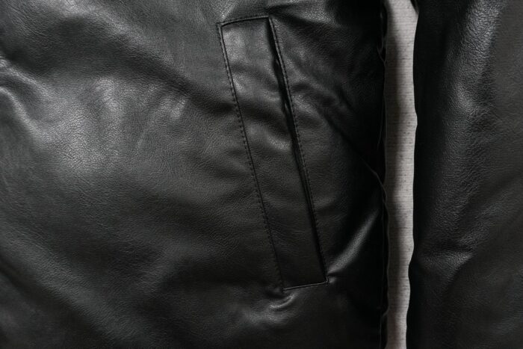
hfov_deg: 73.7
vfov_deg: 53.2
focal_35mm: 24
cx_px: 262
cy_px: 174
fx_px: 349
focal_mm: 16
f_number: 10
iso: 1600
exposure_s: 1/100
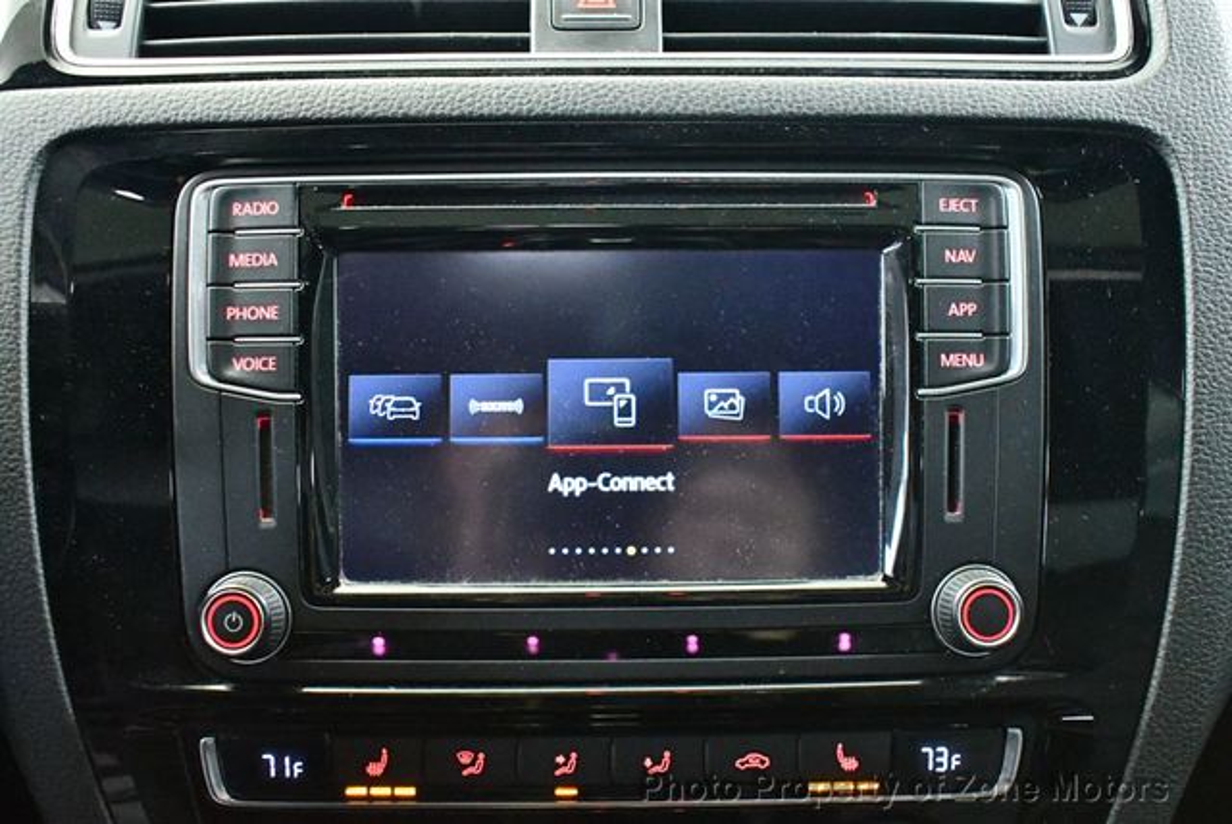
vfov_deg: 36.9
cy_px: 412
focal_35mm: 36
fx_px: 1233
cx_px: 616
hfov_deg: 53.1
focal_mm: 18
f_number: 3.5
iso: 12800
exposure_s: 1/60
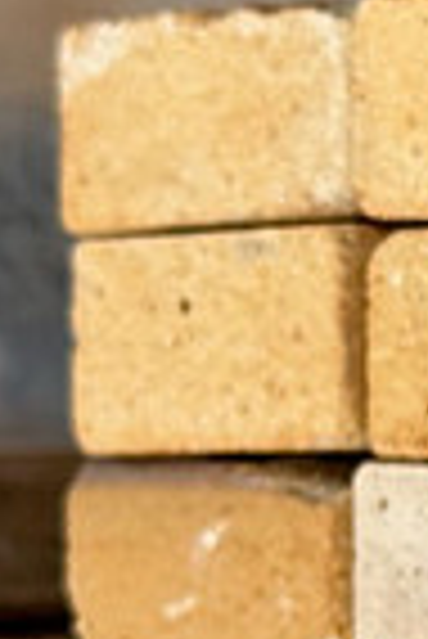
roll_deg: +1.8
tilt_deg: -1.6
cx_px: 1298
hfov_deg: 6.2
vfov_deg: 10.1
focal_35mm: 204
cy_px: 358
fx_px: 3629
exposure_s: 1/151
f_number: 1.78
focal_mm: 6.86
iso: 50
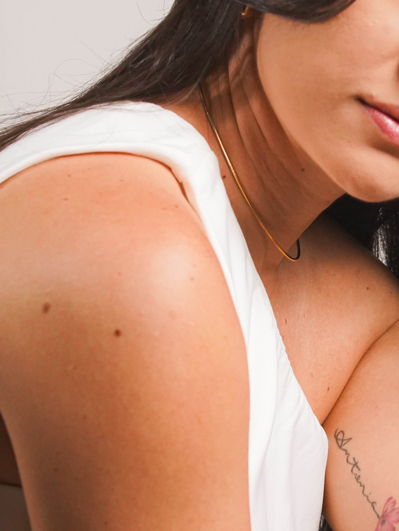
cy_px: 198
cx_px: 377
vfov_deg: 11.2
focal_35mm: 176
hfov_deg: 8.4
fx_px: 2704
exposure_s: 1/250
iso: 3200
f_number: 7.1
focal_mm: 85
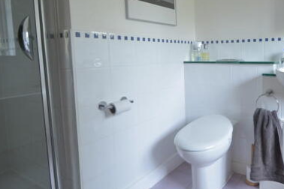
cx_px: 215
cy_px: 69
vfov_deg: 49.0
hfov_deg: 64.9
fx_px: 205
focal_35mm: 26
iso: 800
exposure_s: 1/30
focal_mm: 10
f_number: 3.5
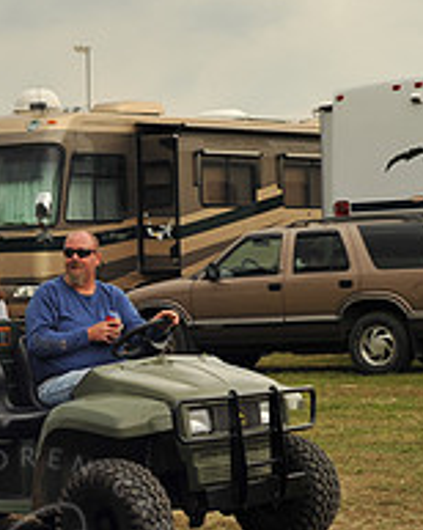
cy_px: 360
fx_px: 2210
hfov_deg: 10.9
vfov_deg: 13.7
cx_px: 27
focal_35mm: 141
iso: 200
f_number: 8
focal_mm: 50
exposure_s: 1/250
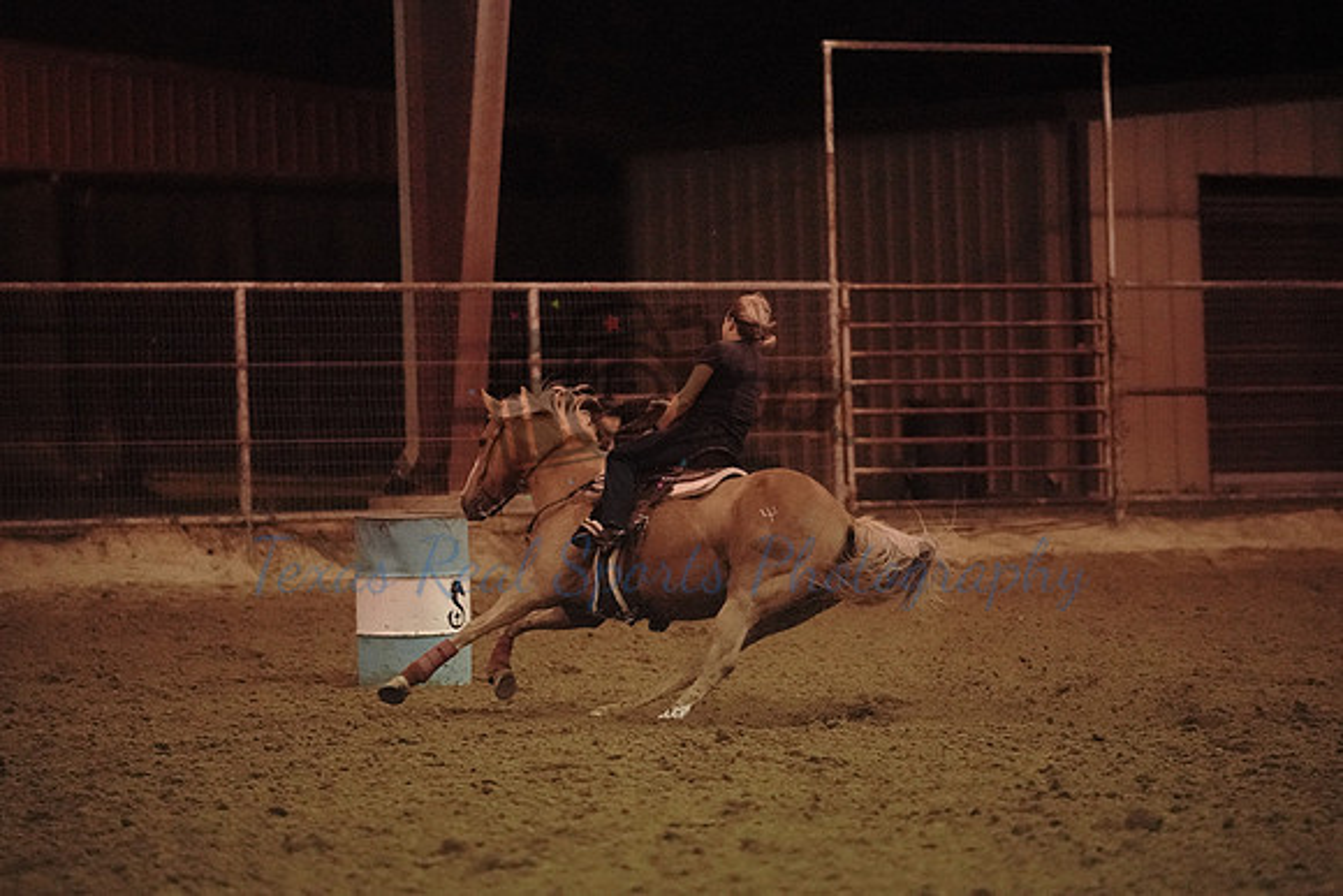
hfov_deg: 10.3
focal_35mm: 200
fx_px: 7463
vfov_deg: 6.9
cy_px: 448
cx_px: 672
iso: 25600
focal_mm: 200
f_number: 2.8
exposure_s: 1/1000
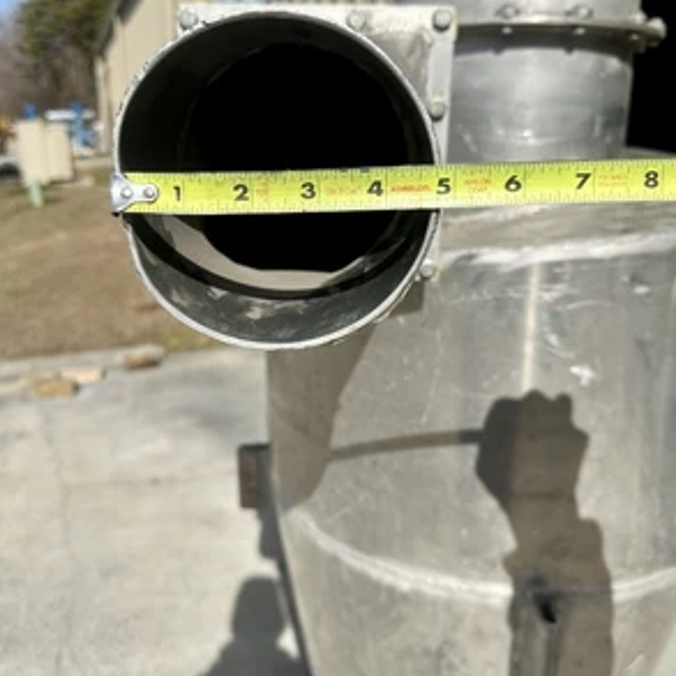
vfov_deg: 55.5
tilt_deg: -15.2
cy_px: 300
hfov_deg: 55.6
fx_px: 641
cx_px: 335
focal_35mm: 29
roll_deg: -3.3
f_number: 1.78
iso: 80
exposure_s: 1/5848
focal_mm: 6.86
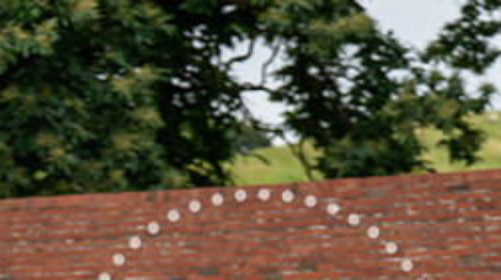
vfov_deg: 5.6
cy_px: 315
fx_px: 2853
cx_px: 515
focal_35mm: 215
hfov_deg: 10.0
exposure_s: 1/640
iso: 1000
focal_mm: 80
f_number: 3.2
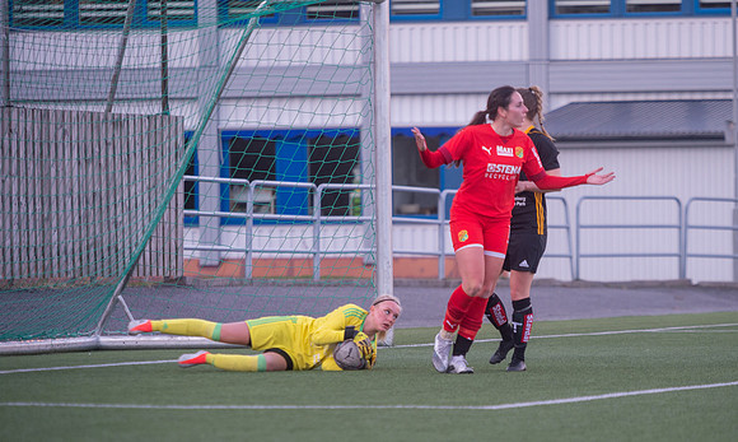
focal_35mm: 274
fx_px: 5440
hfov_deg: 7.8
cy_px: 297
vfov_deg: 4.6
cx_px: 445
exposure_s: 1/800
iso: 1400
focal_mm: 220
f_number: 4.5
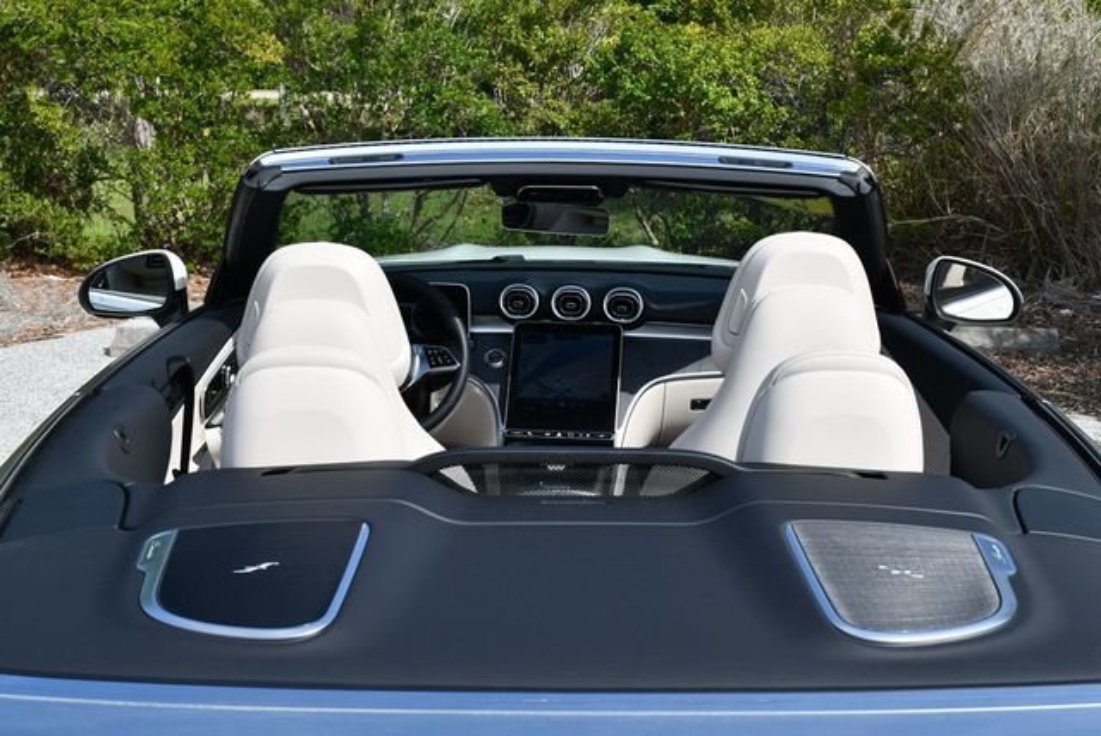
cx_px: 550
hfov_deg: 41.1
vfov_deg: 28.1
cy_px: 368
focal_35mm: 48
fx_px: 1469
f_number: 8
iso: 100
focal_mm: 24
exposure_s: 1/250
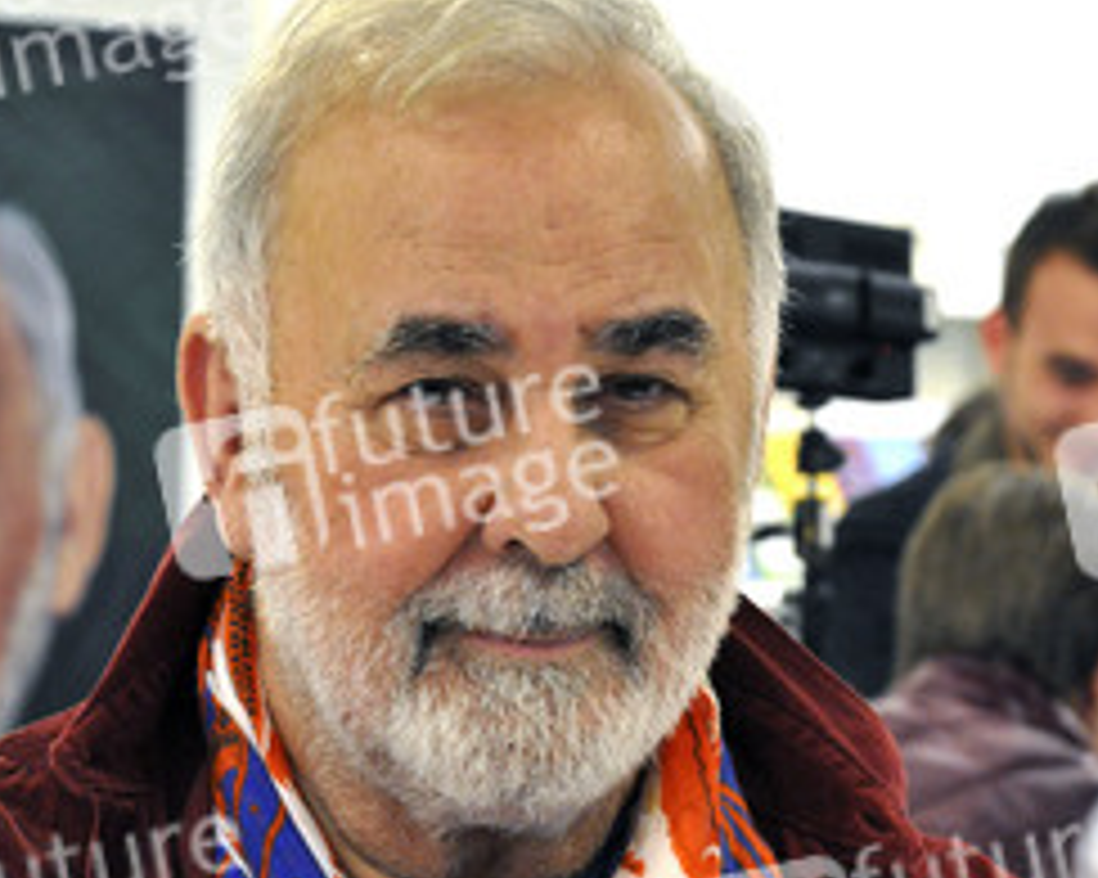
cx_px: 518
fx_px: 4645
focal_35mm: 143
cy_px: 698
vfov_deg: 10.8
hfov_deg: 13.5
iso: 2500
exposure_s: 1/60
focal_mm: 62
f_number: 5
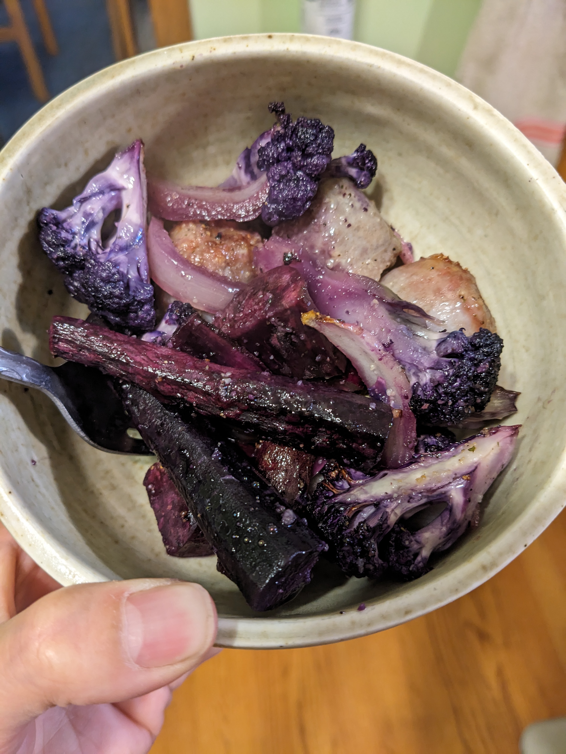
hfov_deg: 51.4
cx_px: 283
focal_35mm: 27
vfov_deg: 65.3
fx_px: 589
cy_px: 377
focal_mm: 4.38
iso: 219
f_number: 1.73
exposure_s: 1/30
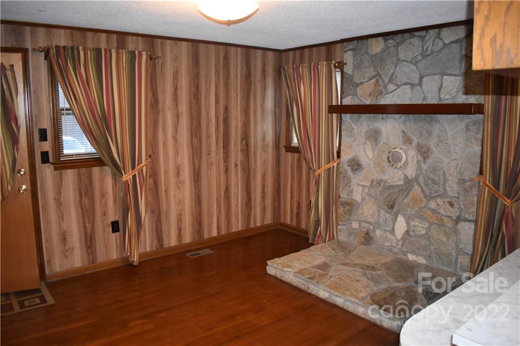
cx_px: 260
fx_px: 390
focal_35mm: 27
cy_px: 173
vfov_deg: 47.9
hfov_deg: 67.4
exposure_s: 1/60
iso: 2200
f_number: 3.5
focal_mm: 18
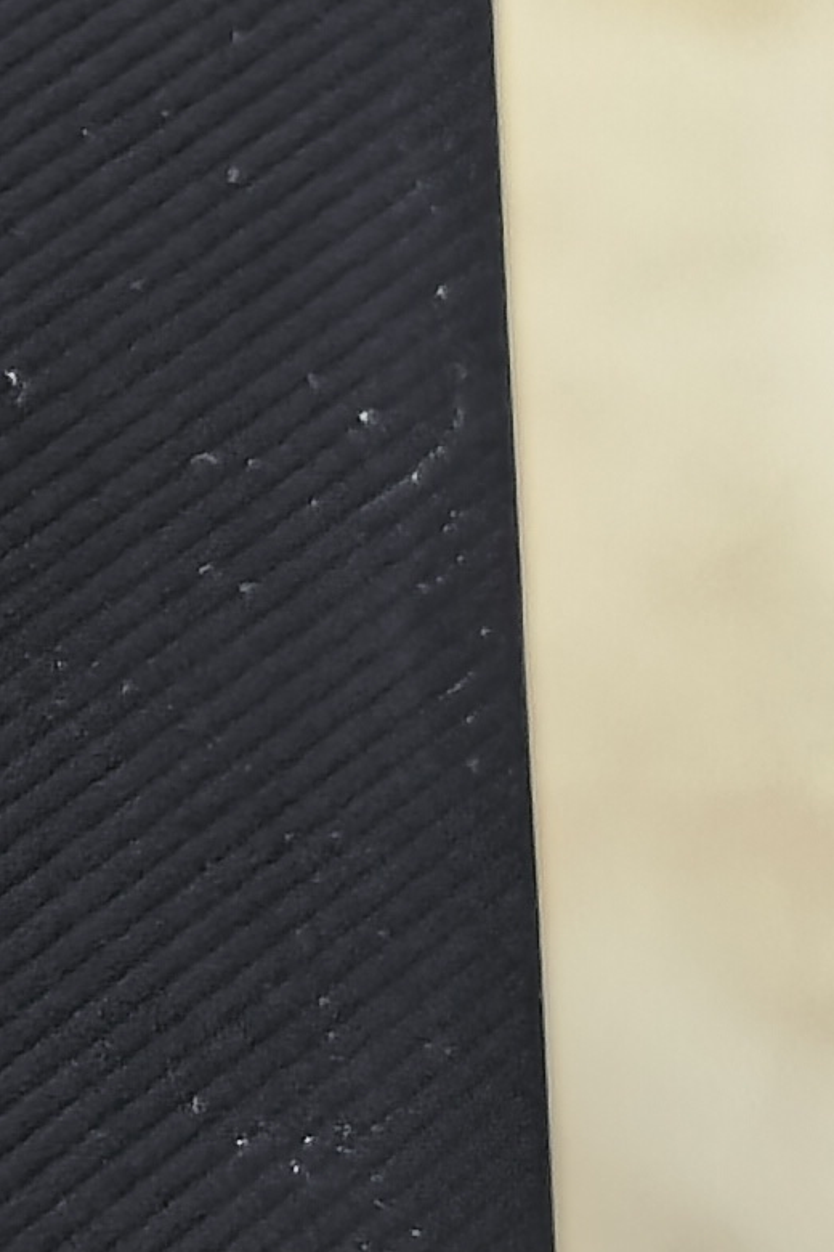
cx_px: -771
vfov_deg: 15.5
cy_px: 138
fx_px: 4552
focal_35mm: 131
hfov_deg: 9.8
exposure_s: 1/50
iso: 200
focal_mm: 5.75
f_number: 2
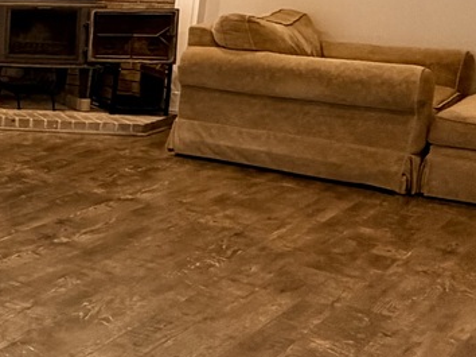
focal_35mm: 57
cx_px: -395
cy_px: 89
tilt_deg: -8.4
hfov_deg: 21.3
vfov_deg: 25.3
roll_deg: +0.1
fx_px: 783
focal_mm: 2.22
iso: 200
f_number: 2.2
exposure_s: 1/60
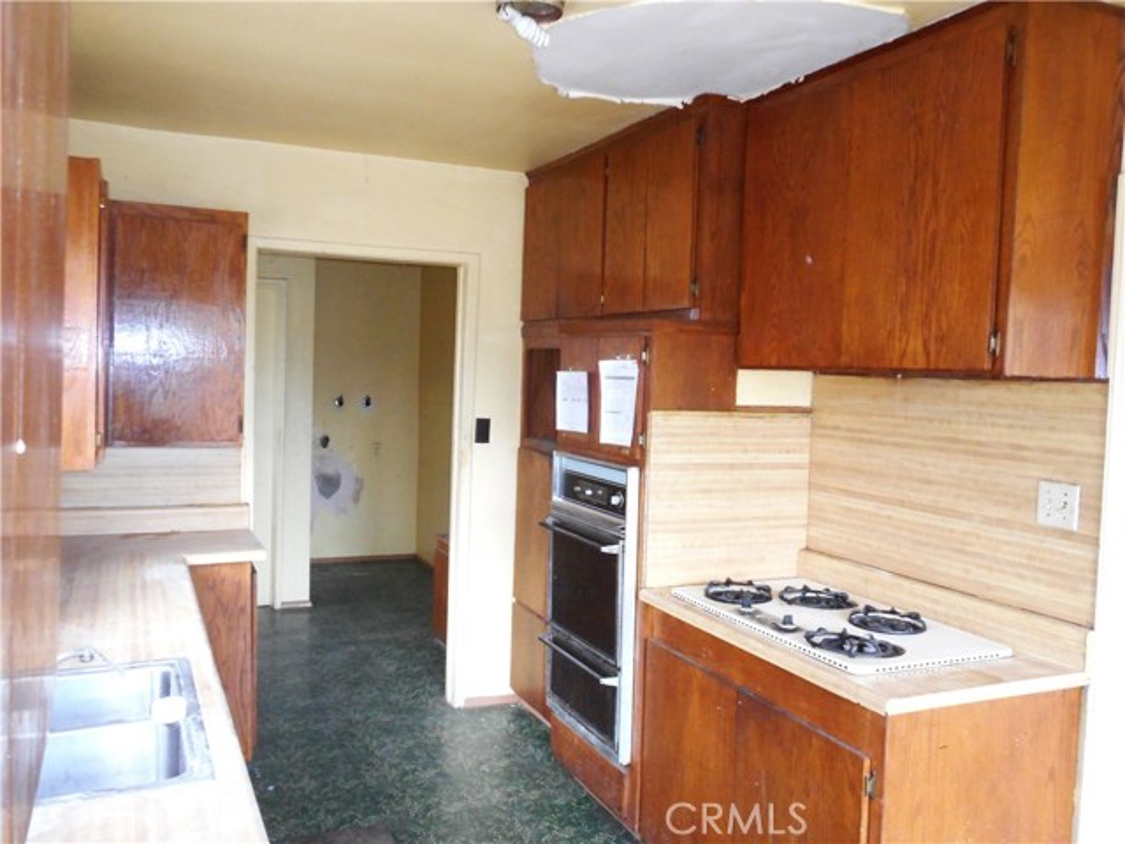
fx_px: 942
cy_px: 422
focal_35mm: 29
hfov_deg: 61.7
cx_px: 562
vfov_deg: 48.2
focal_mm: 5.2
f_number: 4
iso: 360
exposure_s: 1/25
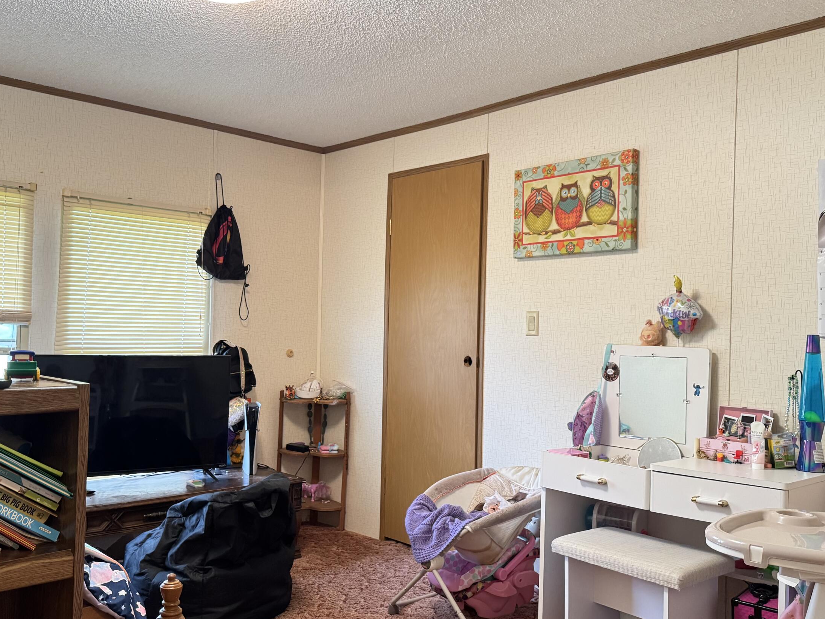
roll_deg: -1.5
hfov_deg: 55.3
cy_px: 321
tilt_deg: -0.3
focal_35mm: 33
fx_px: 786
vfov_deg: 42.9
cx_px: 381
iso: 640
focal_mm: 6.76
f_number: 1.78
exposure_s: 1/60
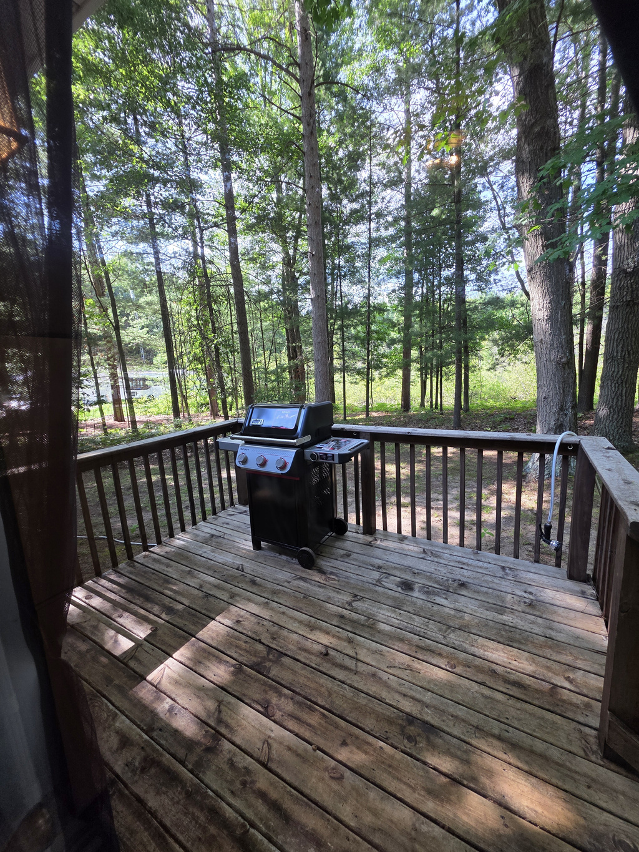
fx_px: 320
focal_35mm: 13
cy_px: 426
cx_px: 320
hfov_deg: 89.9
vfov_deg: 106.2
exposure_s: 1/120
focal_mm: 2.2
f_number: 1.9
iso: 40
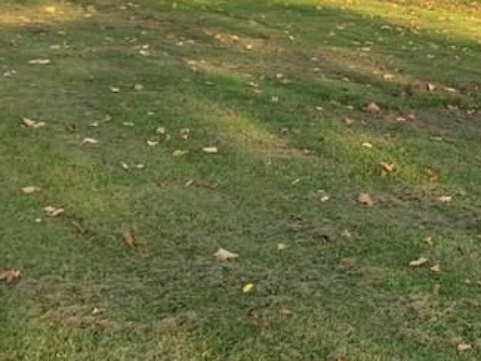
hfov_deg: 20.5
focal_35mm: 82
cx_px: 715
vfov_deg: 17.2
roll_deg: +0.8
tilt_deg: -1.0
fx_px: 1140
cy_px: -72
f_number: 1.8
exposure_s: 1/422
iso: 25
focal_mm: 4.25
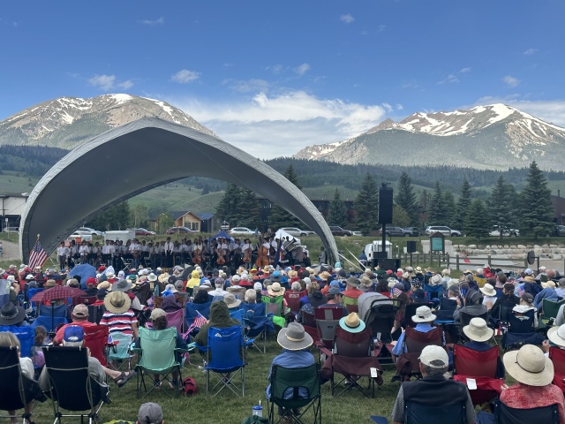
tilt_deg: +1.4
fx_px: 783
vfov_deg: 30.3
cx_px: 282
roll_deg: +0.2
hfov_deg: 39.7
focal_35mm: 48
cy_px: 212
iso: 64
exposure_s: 1/1916
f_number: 1.78
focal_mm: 6.86
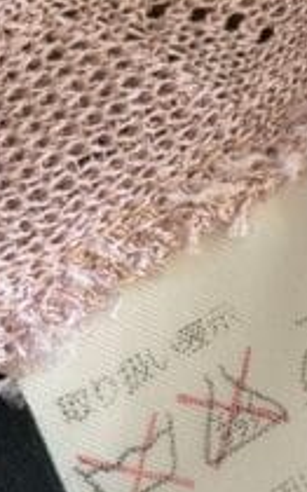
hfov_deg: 5.3
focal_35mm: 248
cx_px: 382
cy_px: 611
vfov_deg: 8.4
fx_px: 3324
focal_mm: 6.76
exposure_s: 1/121
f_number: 1.78
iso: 80
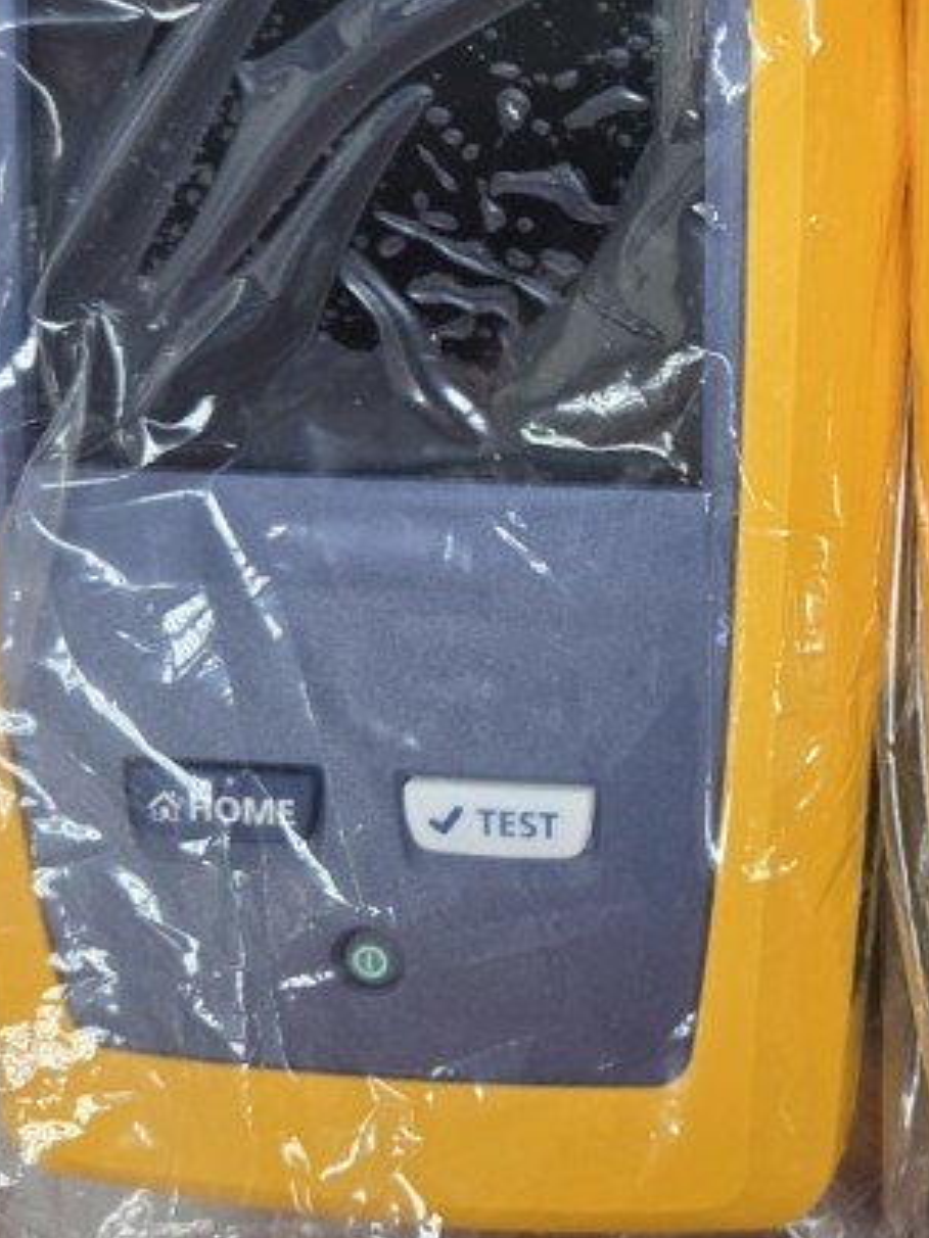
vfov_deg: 33.2
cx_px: 914
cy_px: 325
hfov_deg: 24.6
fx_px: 2040
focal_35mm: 57
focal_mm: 5.4
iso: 160
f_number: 1.8
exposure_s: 1/100
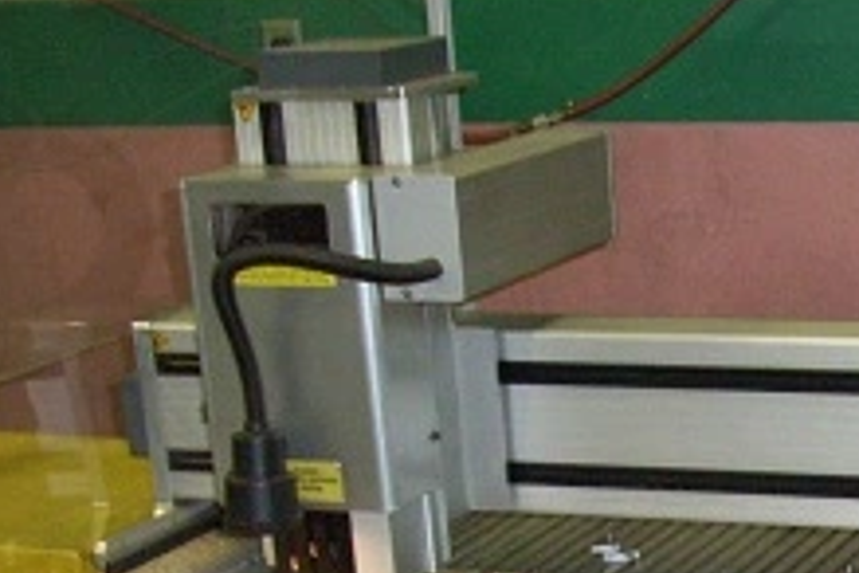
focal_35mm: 97
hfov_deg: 19.5
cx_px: 1094
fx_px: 2314
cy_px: 699
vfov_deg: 13.7
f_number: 2.9
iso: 250
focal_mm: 5.7
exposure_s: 1/40
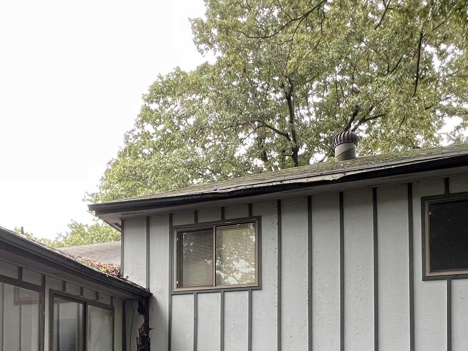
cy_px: 358
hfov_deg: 57.5
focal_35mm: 31
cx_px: 171
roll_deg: -1.3
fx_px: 419
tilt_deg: +1.1
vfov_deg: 39.6
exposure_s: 1/99
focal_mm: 1.57
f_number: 1.8
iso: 80
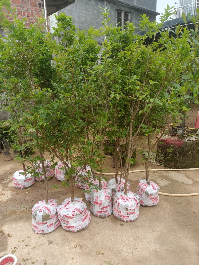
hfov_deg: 54.9
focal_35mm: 25
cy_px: 132
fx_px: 192
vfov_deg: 69.4
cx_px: 100
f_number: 1.79
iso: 100
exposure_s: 1/129
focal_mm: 4.71
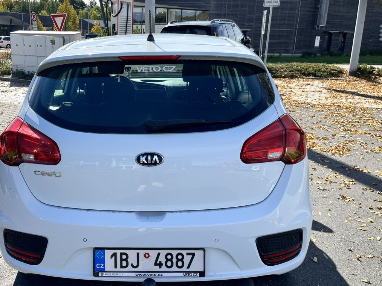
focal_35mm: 35
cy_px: 161
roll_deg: -2.1
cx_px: 144
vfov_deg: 40.6
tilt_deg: -20.0
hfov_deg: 52.1
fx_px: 386
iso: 50
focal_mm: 5.1
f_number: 1.6
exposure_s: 1/2571
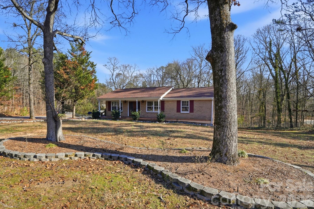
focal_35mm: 17
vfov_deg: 70.3
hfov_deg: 92.8
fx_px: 148
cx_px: 138
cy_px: 95
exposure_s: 1/1250
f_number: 8
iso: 250
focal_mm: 10
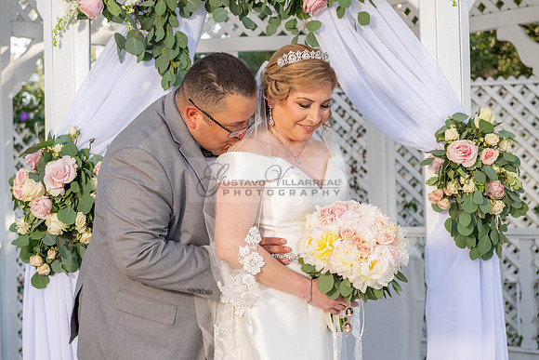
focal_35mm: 68
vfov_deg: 20.0
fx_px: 1017
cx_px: 280
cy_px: 182
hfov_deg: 29.7
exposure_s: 1/200
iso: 250
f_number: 4.5
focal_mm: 58
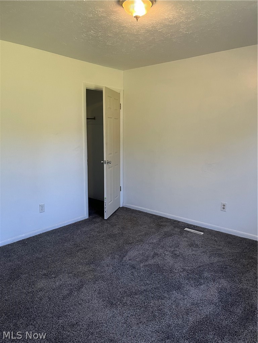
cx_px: 129
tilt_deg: -10.1
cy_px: 172
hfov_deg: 53.1
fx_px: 258
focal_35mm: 26
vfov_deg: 67.3
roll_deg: +0.3
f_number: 1.6
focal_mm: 5.1
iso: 125
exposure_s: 1/78
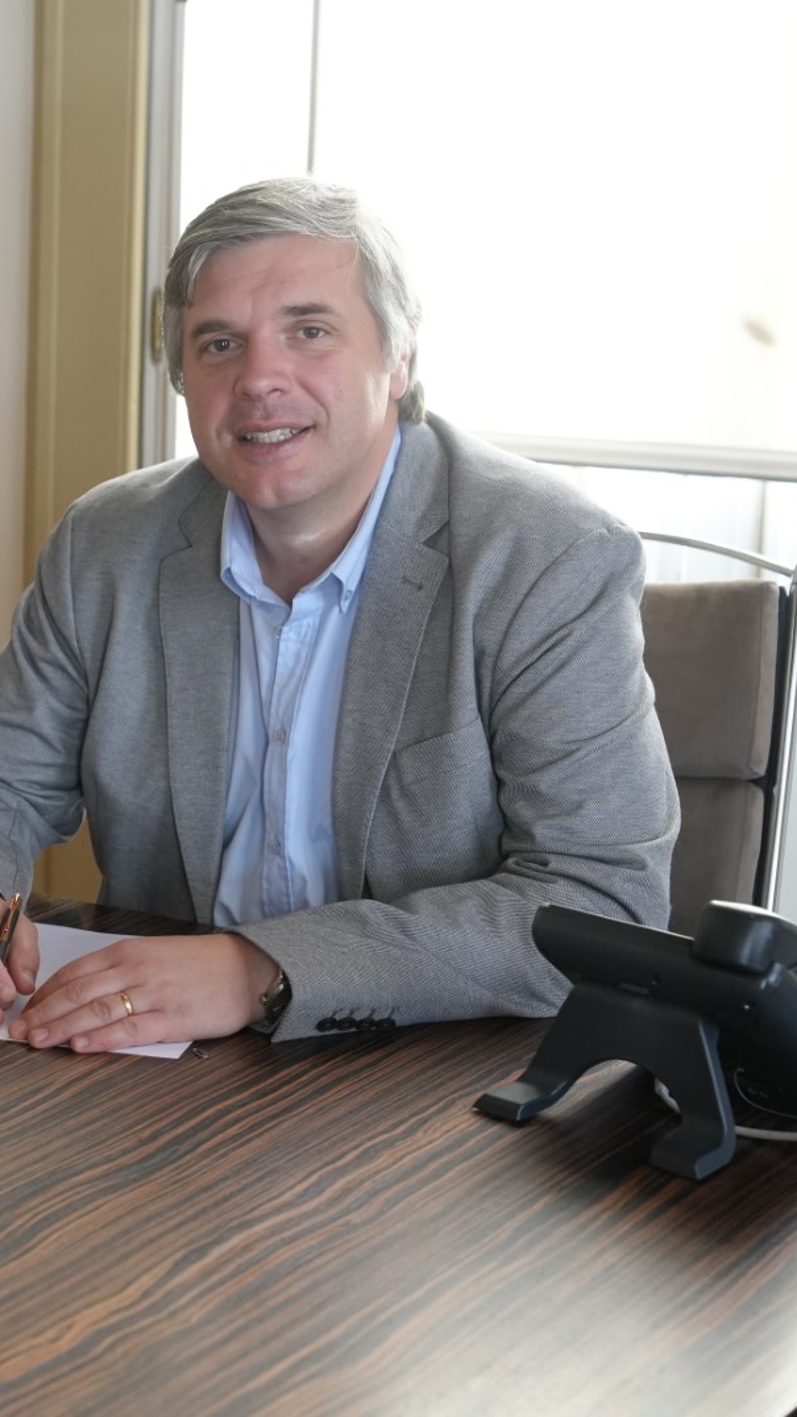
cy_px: 708
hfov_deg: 14.2
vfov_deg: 25.9
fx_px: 3082
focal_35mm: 82
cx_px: -209
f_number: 4
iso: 2000
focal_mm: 52
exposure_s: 1/160
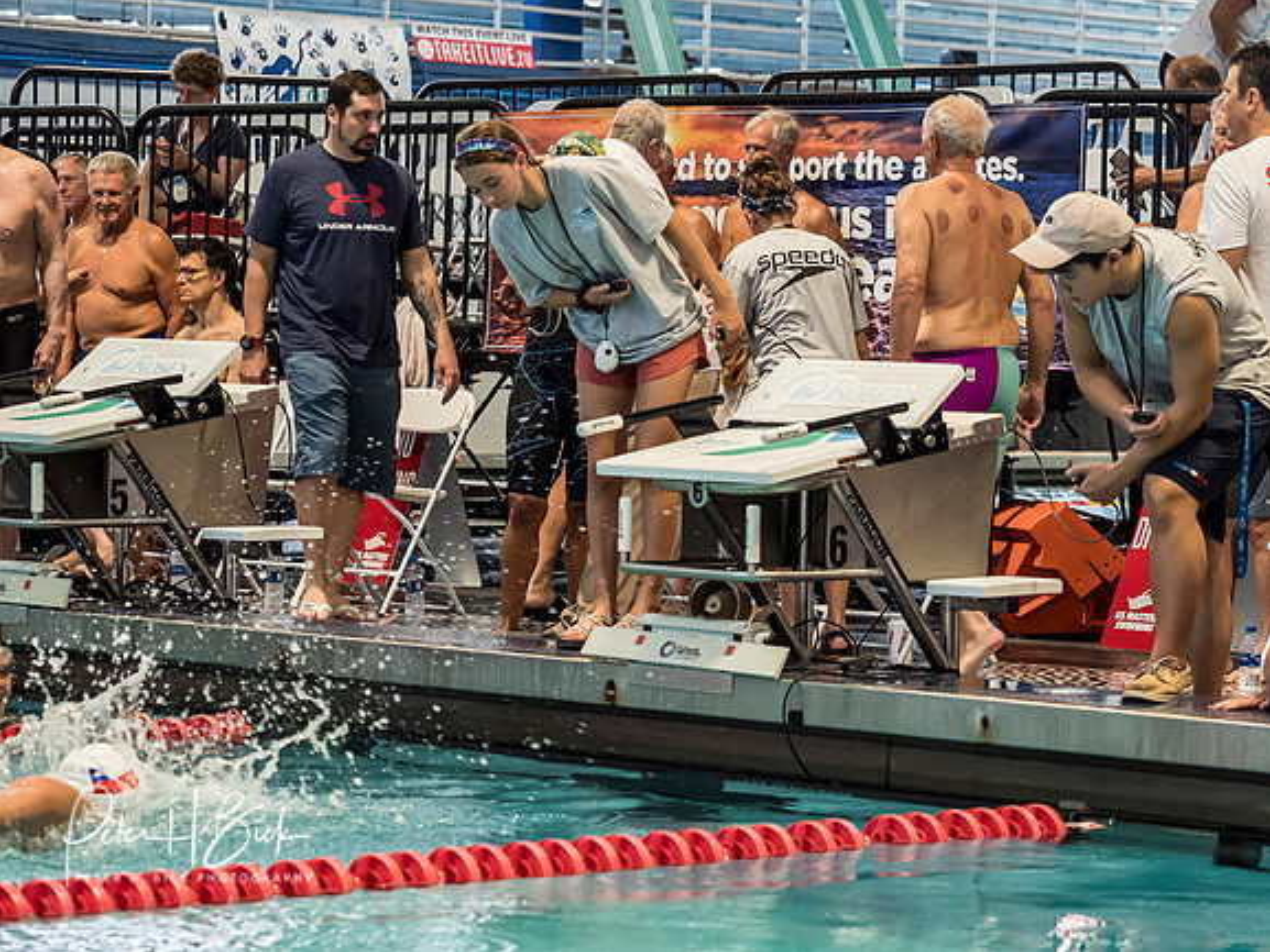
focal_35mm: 136
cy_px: 332
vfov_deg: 10.9
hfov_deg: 14.5
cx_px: 828
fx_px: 4991
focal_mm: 52
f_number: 2.8
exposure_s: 1/320
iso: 1250
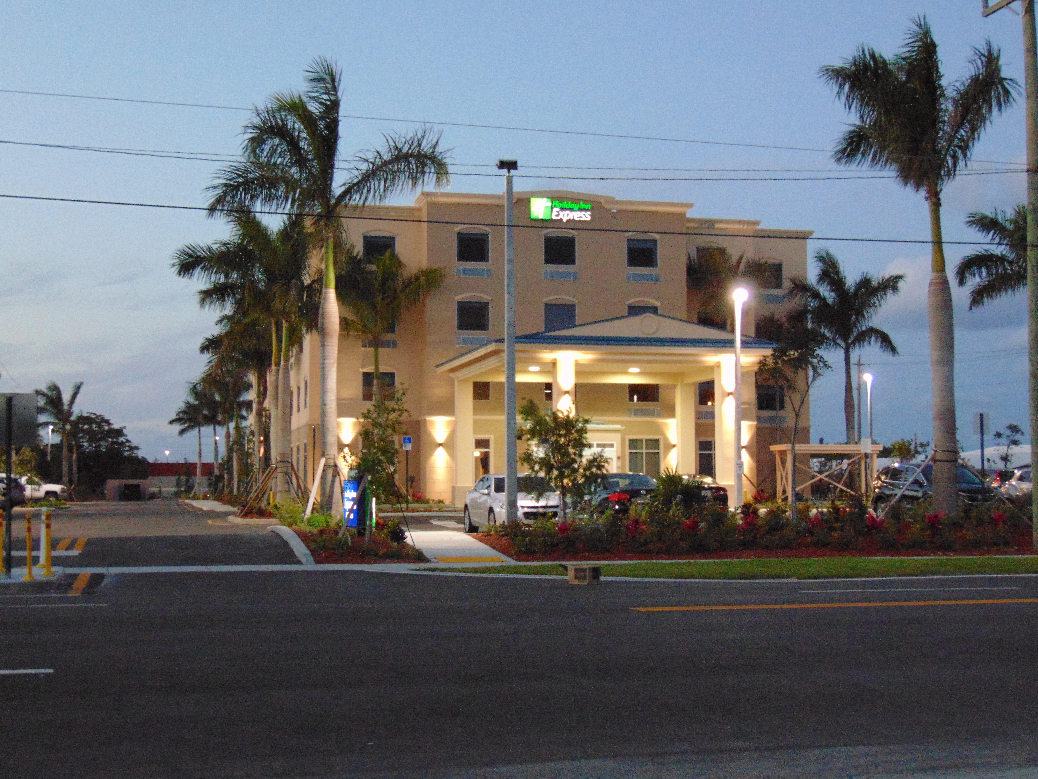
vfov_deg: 29.1
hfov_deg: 38.2
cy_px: 390
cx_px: 519
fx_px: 1499
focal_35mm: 50
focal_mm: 9
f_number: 3.5
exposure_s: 1/20
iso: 500
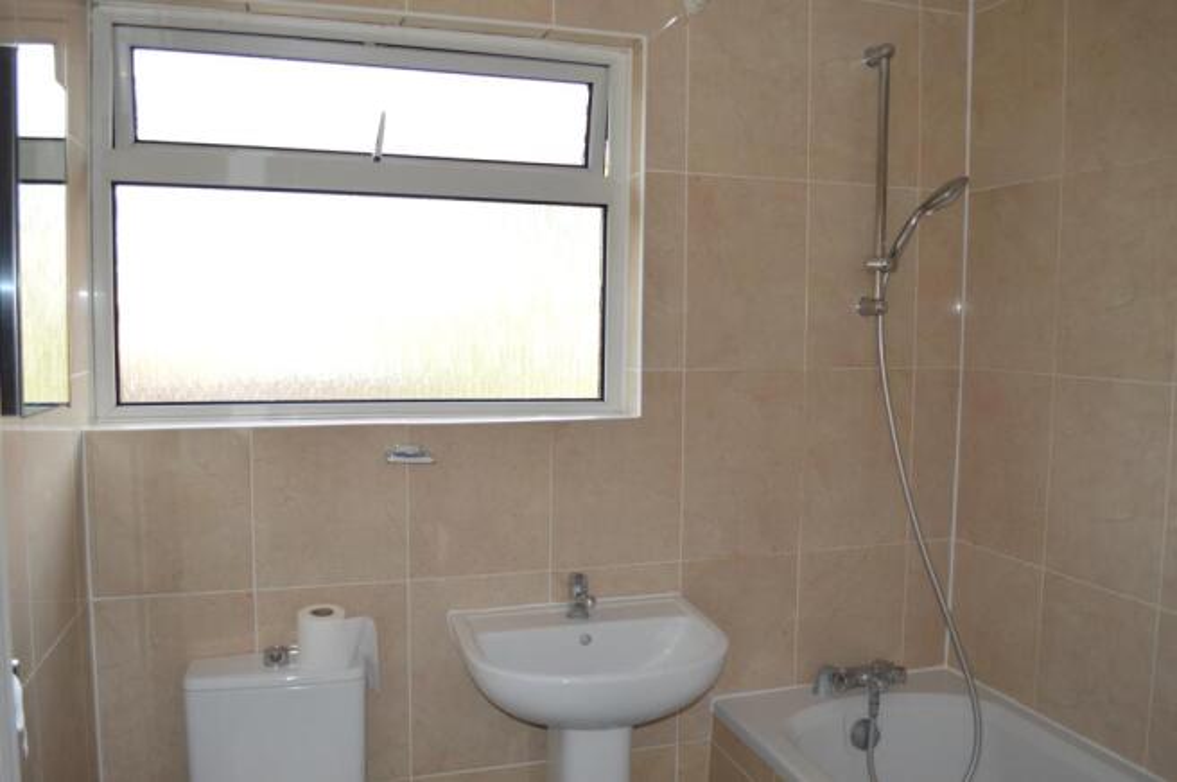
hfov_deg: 67.4
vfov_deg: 47.8
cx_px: 588
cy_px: 391
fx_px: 882
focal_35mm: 27
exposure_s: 1/125
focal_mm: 18
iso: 320
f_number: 4
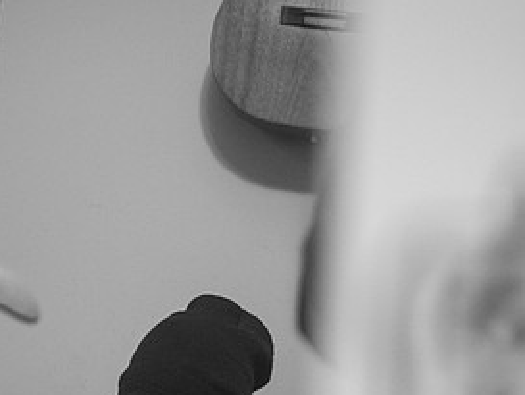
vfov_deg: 10.3
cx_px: 181
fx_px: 2170
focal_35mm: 143
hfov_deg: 13.8
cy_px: 362
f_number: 4
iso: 2500
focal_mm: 70
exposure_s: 1/40
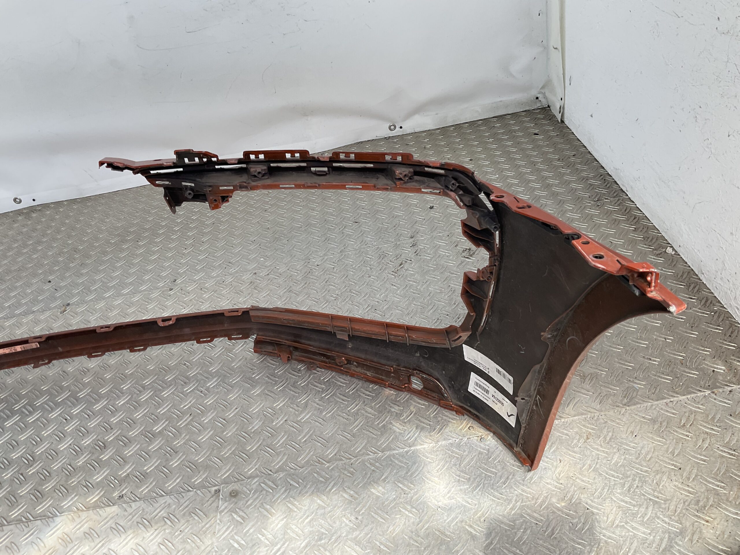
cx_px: 370
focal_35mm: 29
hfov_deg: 61.7
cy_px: 278
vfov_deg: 48.2
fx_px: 620
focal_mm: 3
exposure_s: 1/167
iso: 16
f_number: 1.8
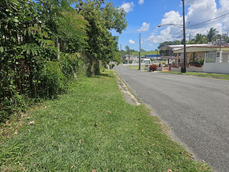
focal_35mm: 23
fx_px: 152
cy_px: 86
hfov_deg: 73.9
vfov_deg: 58.9
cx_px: 114
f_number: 1.7
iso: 25
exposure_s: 1/2000
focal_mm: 6.3
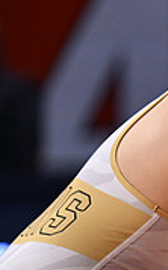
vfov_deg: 2.5
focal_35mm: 847
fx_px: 6215
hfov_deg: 1.5
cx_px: 427
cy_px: 234
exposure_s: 1/1000
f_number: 2.8
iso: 1600
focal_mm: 170
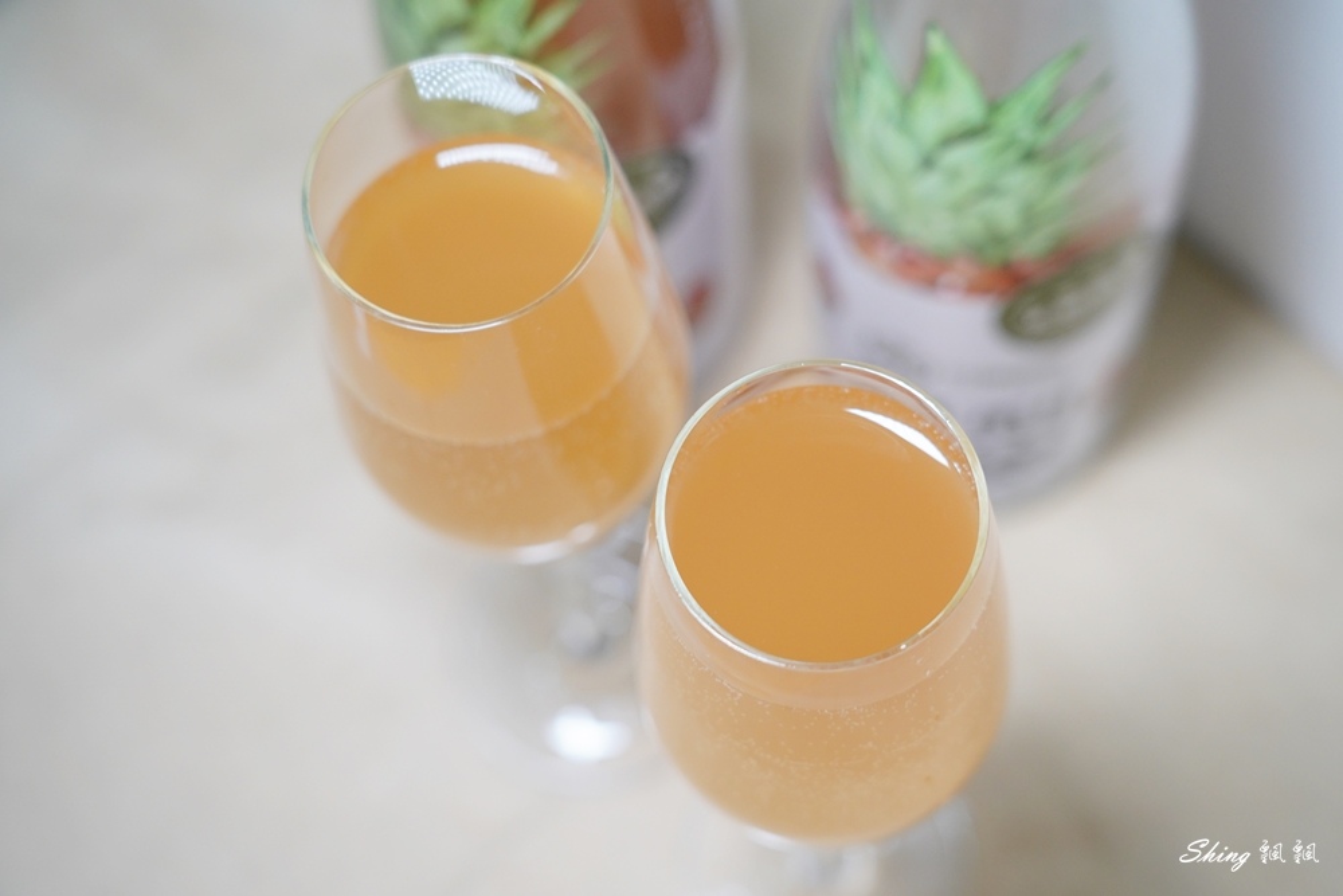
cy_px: 448
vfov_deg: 21.2
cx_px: 672
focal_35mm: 64
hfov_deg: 31.4
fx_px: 2388
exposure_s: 1/80
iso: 1000
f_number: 5
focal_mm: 64
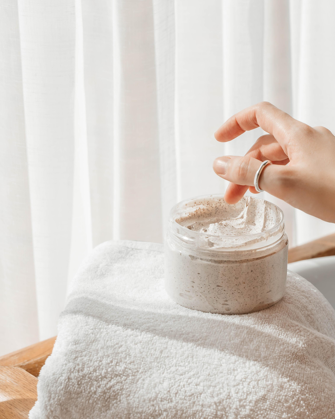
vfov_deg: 18.1
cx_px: 250
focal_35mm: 106
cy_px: 210
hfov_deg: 14.5
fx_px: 1314
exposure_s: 1/400
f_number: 7.1
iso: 125
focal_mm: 75
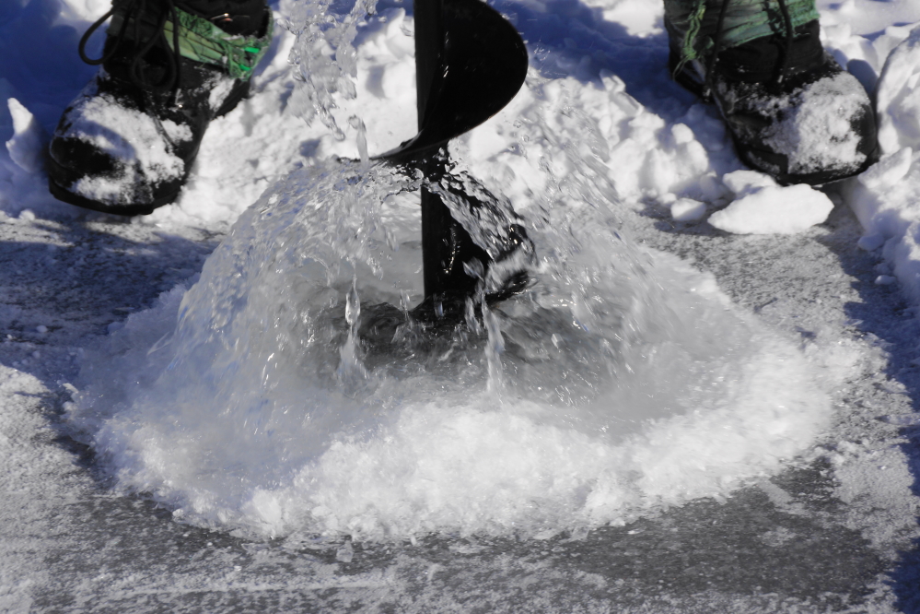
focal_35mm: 135
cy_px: 307
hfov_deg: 15.2
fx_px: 3450
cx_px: 460
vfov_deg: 10.2
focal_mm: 90
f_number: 9
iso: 100
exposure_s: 1/200
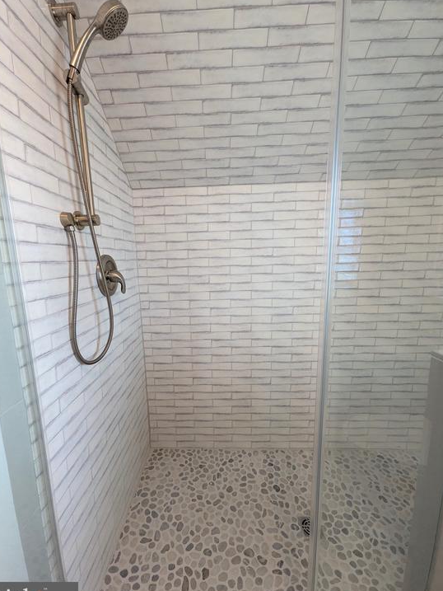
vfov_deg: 98.2
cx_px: 212
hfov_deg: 81.7
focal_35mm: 15
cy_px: 299
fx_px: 256
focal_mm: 1.85
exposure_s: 1/120
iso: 313
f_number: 2.2
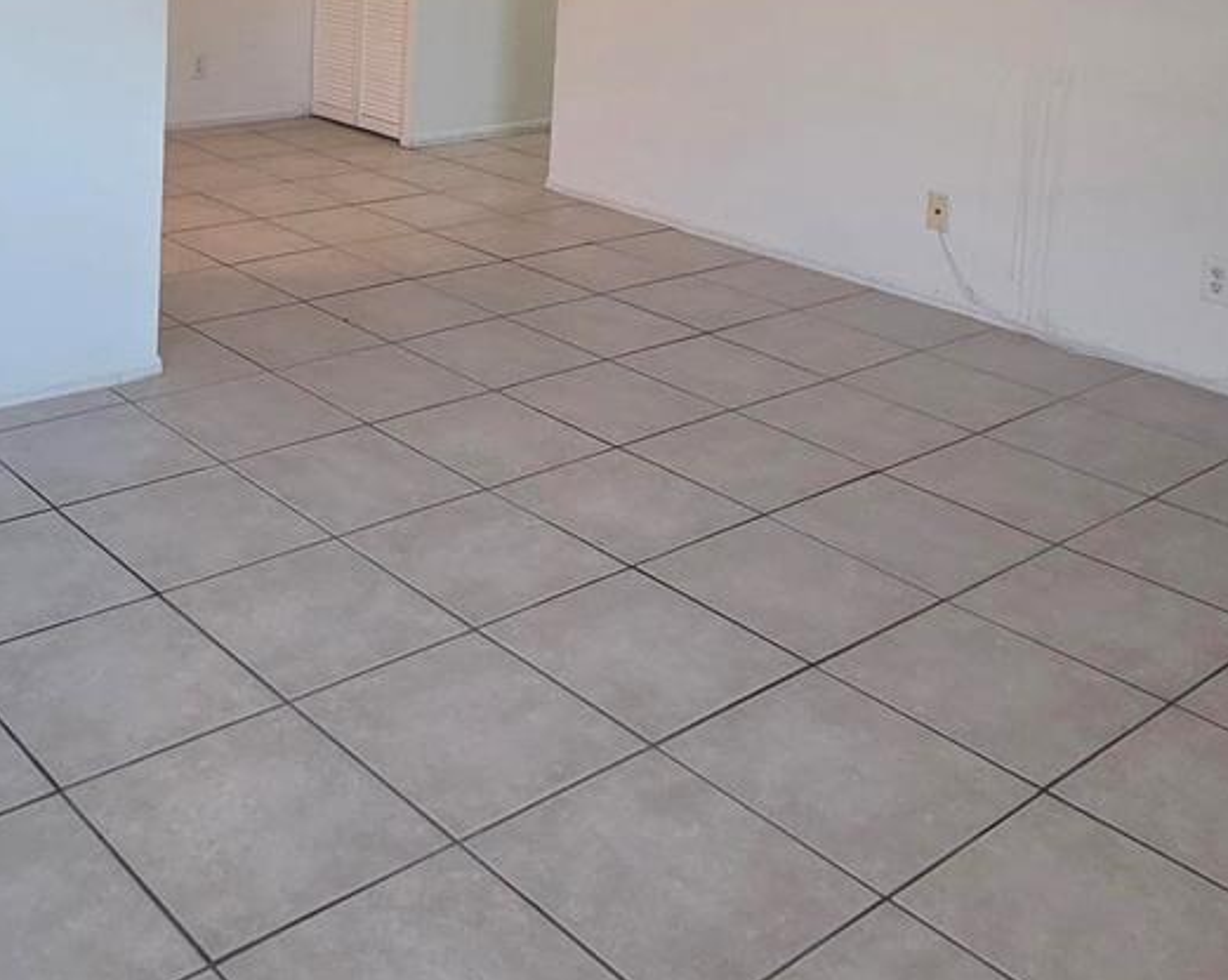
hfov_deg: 45.3
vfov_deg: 34.0
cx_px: 313
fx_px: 1416
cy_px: -49
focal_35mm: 39
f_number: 2.2
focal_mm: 2.2
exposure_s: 1/60
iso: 250
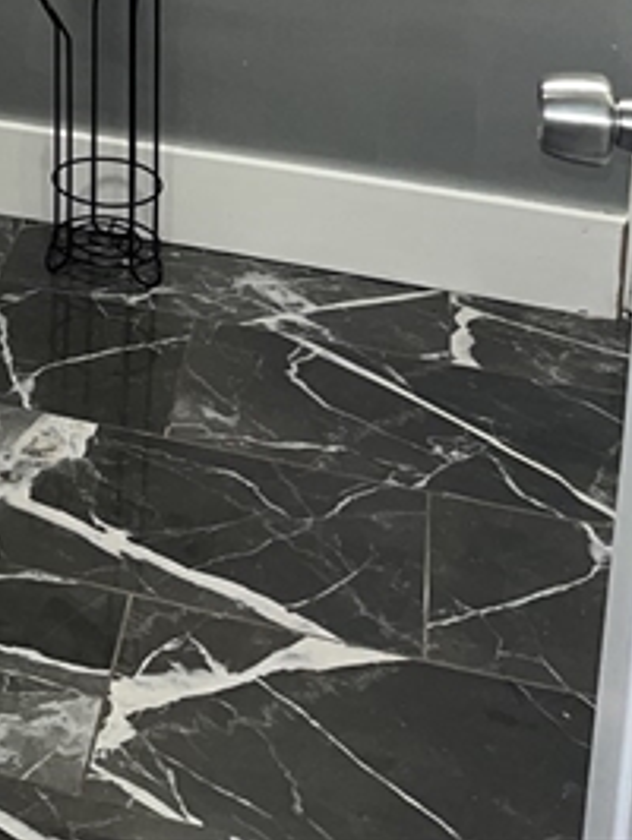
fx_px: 1823
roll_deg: +0.4
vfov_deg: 22.1
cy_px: -369
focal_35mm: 75
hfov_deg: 18.0
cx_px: -259
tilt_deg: -9.1
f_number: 1.6
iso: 50
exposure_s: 1/18
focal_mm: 5.1
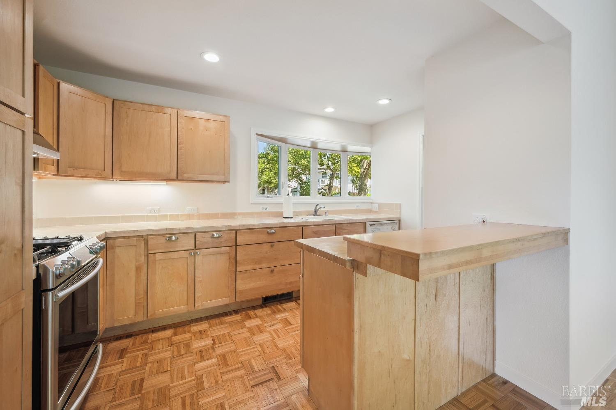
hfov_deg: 104.3
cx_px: 308
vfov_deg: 81.2
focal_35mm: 14
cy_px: 205
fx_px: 239
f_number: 9
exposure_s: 1/6
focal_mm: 14
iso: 200
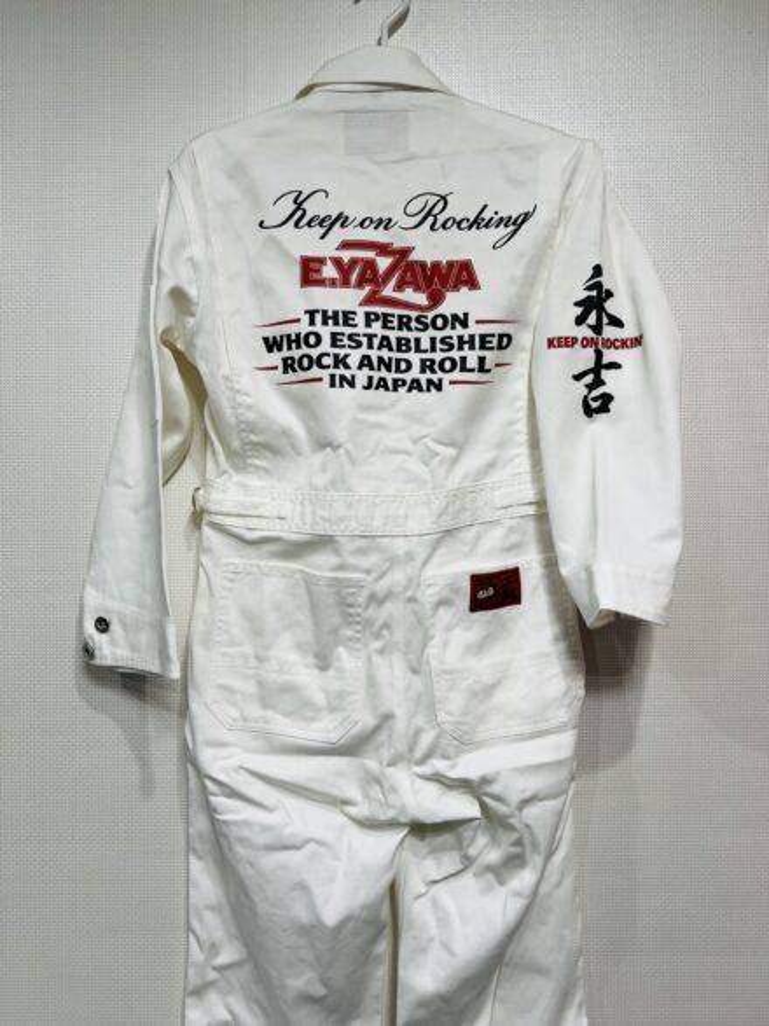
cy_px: 513
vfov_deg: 67.3
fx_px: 770
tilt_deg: -1.1
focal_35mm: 26
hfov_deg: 53.0
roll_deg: -0.1
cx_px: 384
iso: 64
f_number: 1.5
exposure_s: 1/121
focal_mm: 5.7
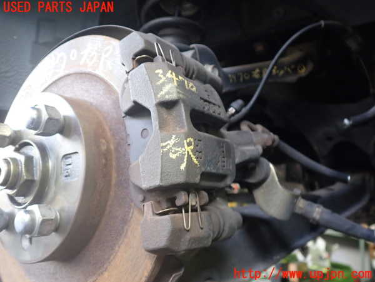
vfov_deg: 46.8
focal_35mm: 30
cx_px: 188
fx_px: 325
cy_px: 141
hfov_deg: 60.0
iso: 500
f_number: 2.3
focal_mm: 5.4
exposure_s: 1/30
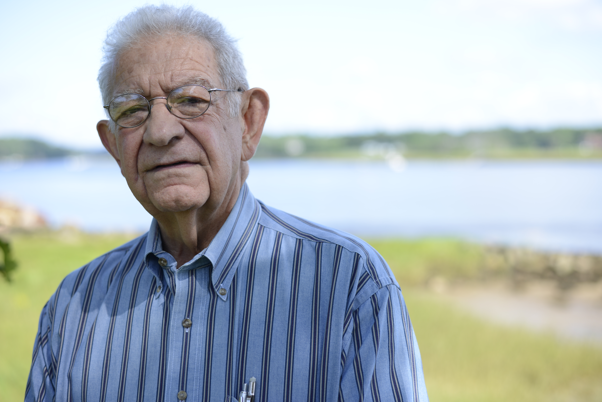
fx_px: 853
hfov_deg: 38.9
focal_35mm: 51
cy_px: 202
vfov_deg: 26.5
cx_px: 305
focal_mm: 50
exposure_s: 1/640
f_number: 2.5
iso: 100
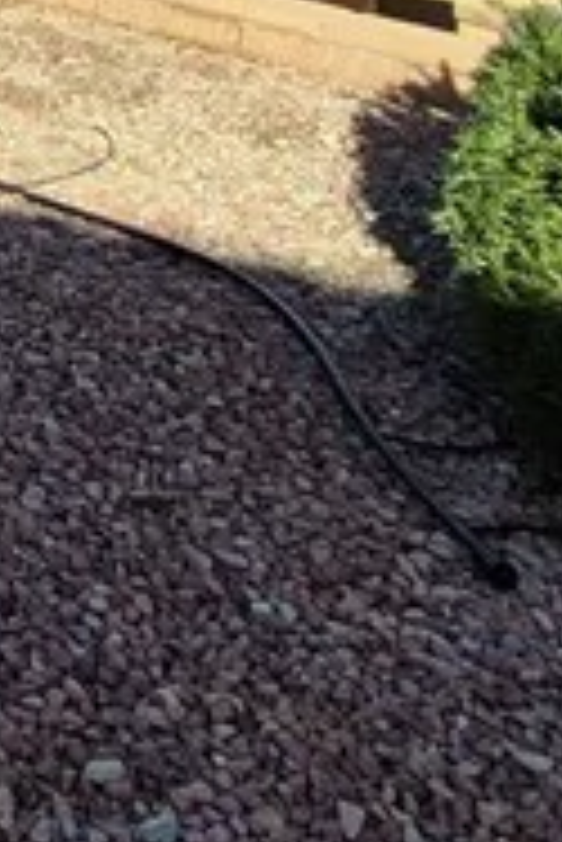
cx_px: -733
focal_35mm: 74
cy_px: -428
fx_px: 1730
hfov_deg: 13.9
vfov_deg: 22.4
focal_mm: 1.74
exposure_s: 1/2208
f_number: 2.2
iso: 50
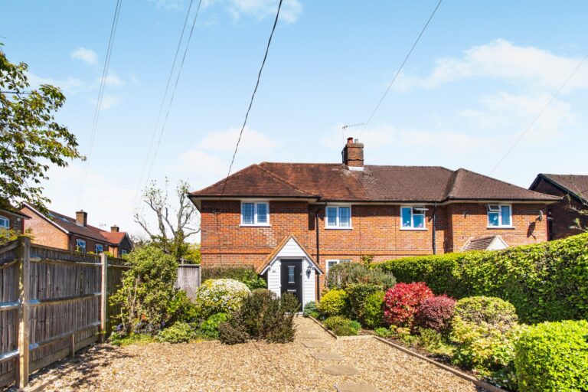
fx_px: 245
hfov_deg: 100.4
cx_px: 294
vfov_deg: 77.3
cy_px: 196
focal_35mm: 15
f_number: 9
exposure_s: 1/400
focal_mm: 10
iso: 100
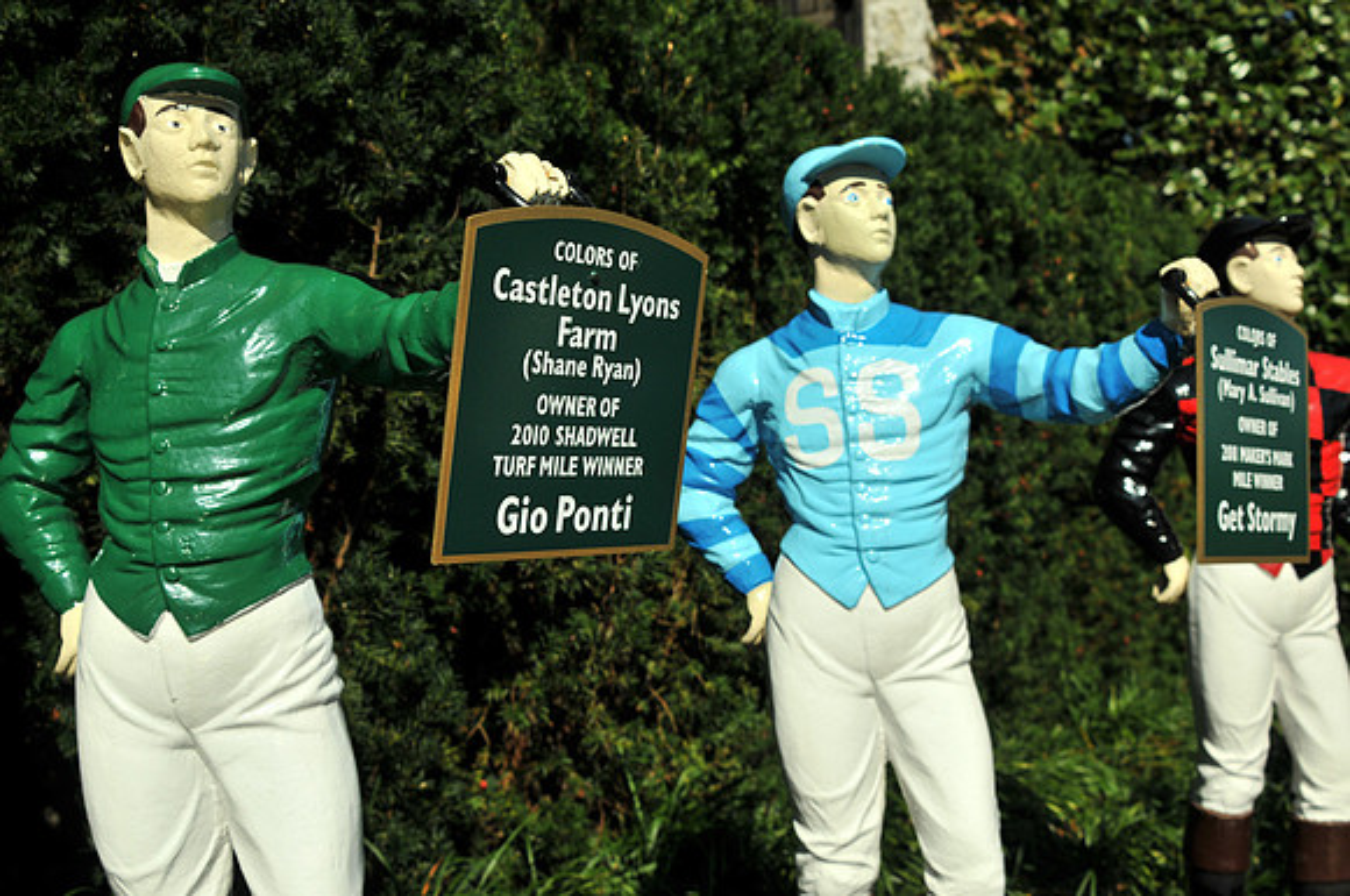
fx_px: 1573
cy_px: 448
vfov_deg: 31.8
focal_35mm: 42
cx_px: 675
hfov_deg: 46.5
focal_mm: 28
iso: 200
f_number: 5
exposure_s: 1/2500
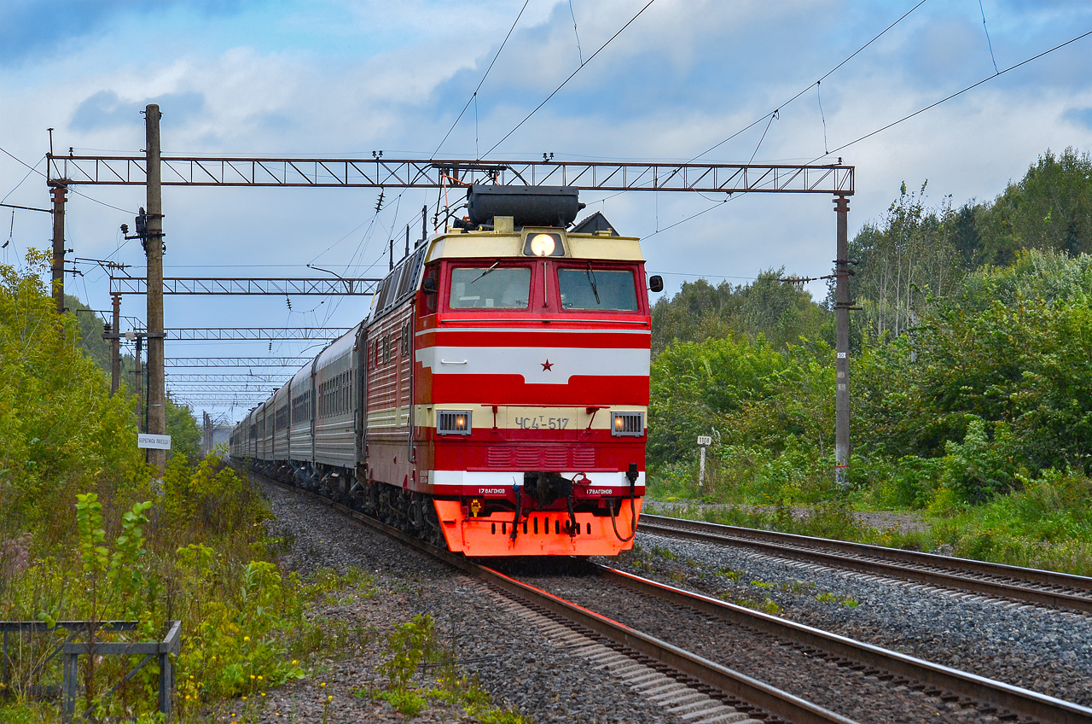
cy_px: 362
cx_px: 546
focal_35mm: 102
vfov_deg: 13.4
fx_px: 3088
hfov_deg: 20.1
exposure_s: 1/1000
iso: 800
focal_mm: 68
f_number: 7.1
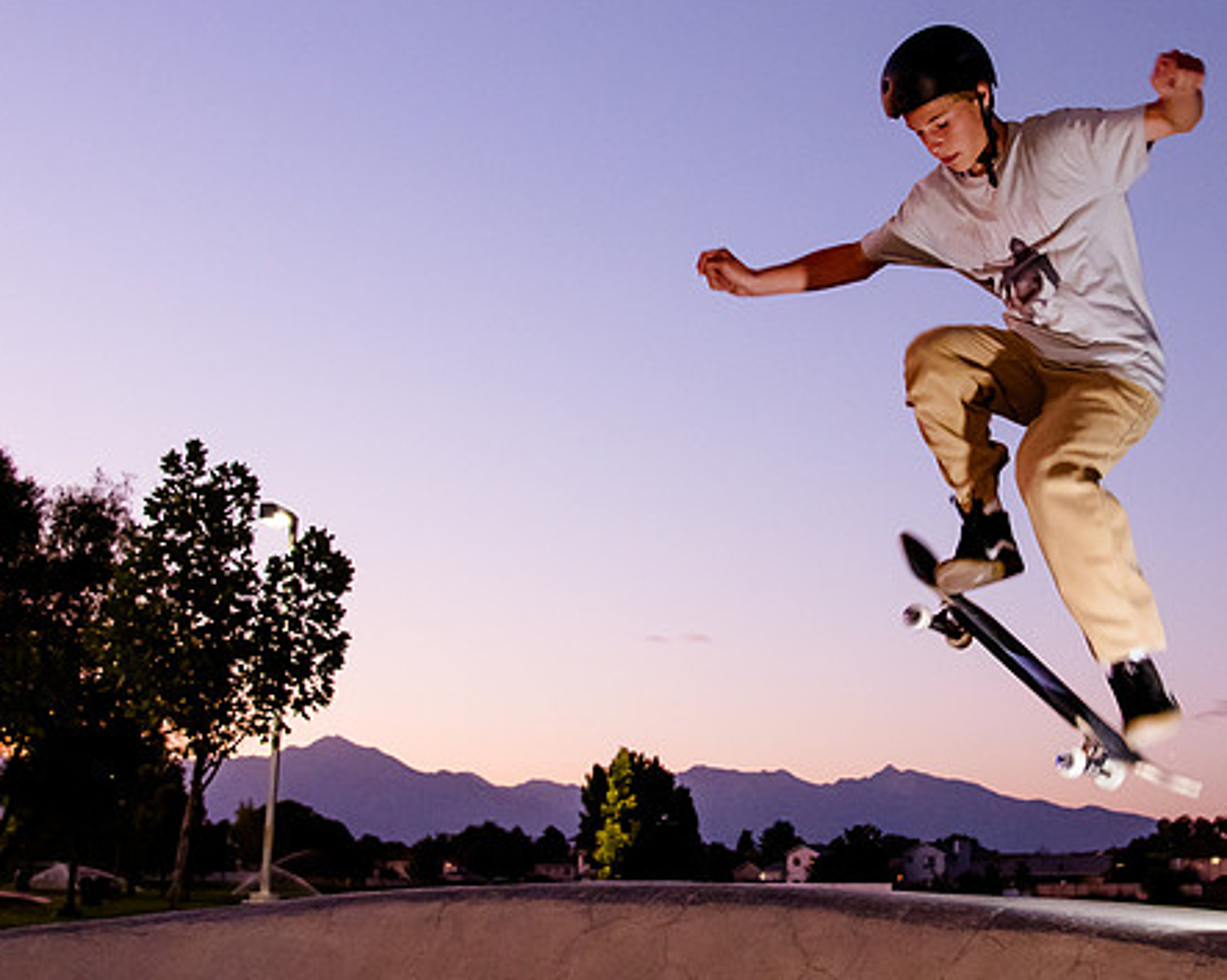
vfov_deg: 29.1
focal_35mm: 52
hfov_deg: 35.7
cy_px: 413
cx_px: 793
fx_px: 1888
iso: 4000
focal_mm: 24
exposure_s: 1/100
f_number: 4
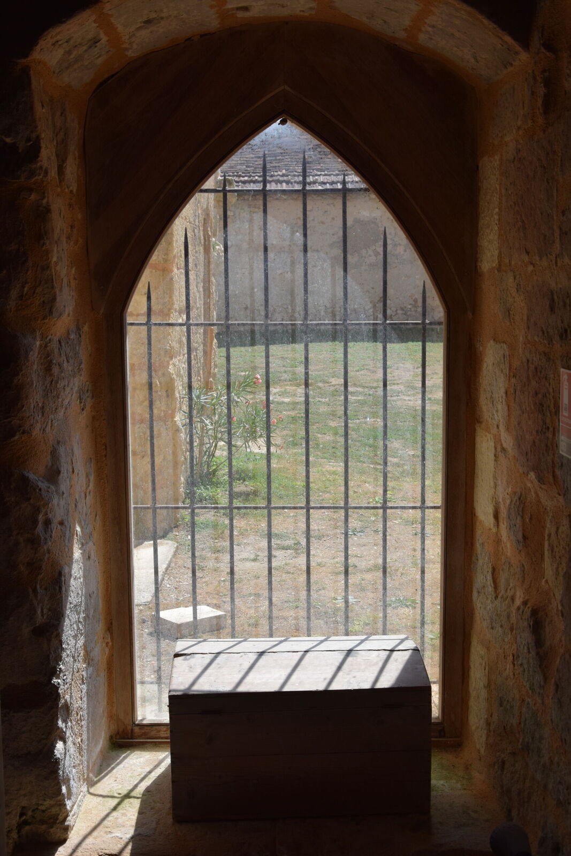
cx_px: 286
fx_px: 999
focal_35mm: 42
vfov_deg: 46.4
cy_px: 428
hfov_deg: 31.9
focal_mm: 28
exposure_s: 1/400
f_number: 10
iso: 200
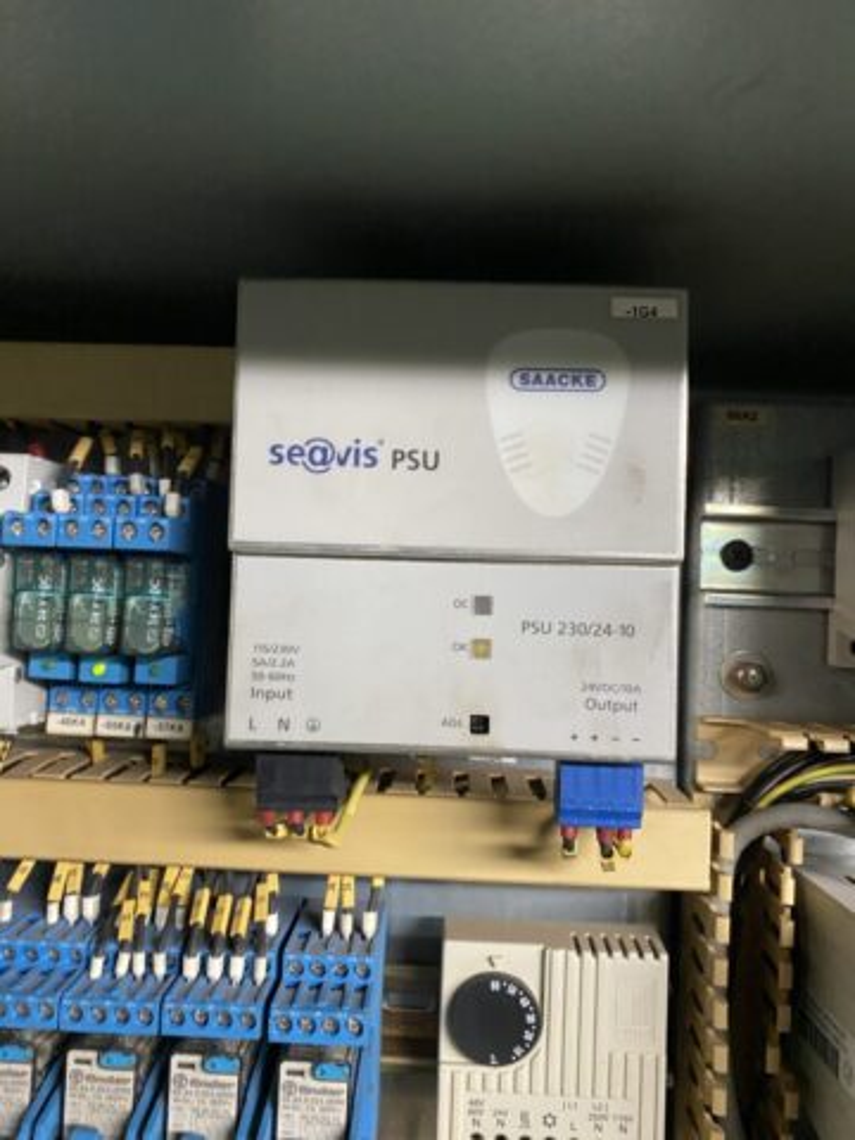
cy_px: 570
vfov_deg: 67.3
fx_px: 856
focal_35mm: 26
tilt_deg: +3.3
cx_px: 428
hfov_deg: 53.1
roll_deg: +0.1
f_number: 1.8
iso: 400
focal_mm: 4.25
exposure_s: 1/60
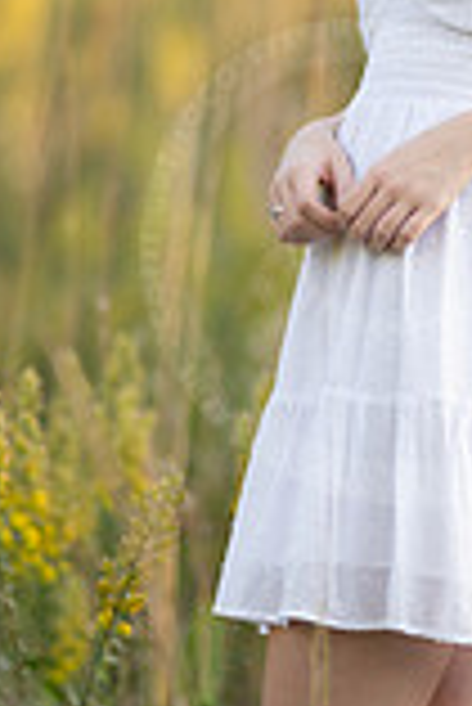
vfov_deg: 8.4
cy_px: 315
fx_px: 4788
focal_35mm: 244
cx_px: 432
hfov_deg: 5.6
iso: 100
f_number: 1.2
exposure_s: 1/1000
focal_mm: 85
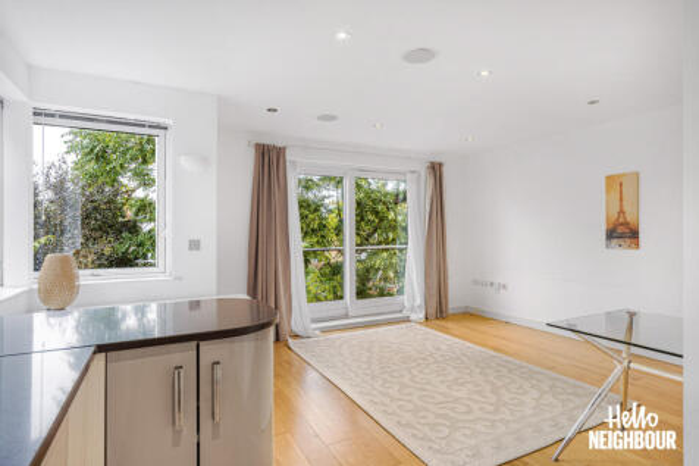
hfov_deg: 85.4
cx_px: 350
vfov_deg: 63.2
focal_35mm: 20
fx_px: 378
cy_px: 233
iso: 200
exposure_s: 1/1.25
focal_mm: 19.5
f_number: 8
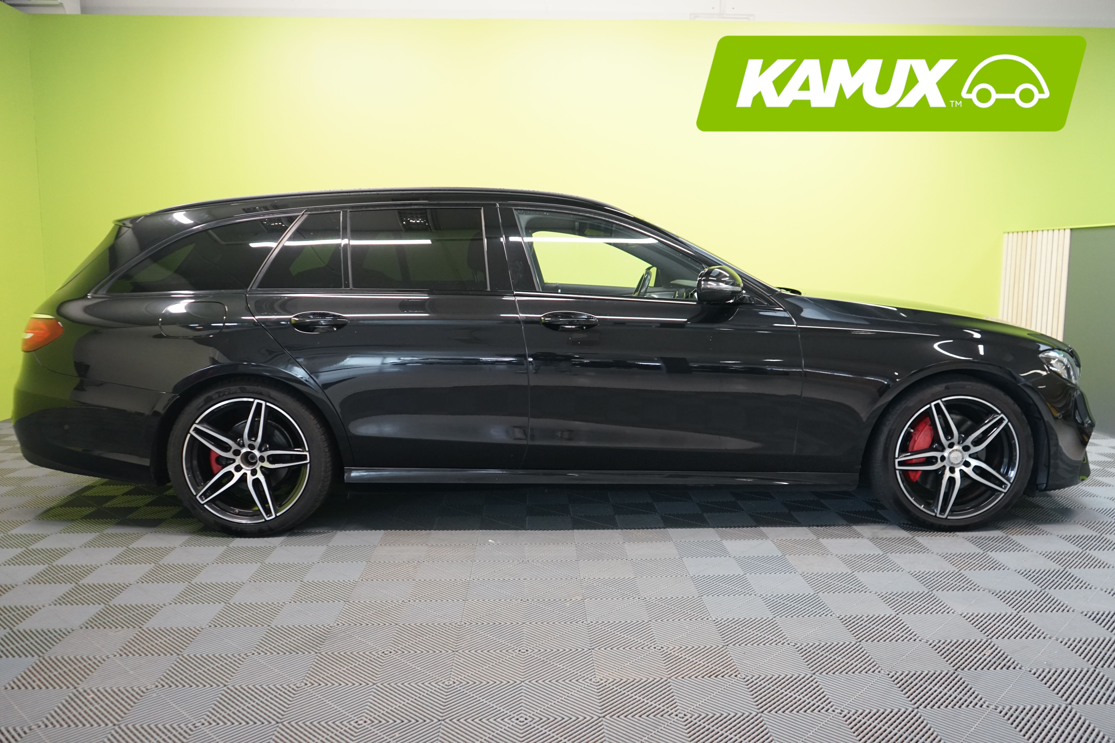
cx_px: 558
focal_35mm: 29
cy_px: 372
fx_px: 898
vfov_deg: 45.0
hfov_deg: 63.7
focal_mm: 29
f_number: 3.5
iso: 1600
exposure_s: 1/30
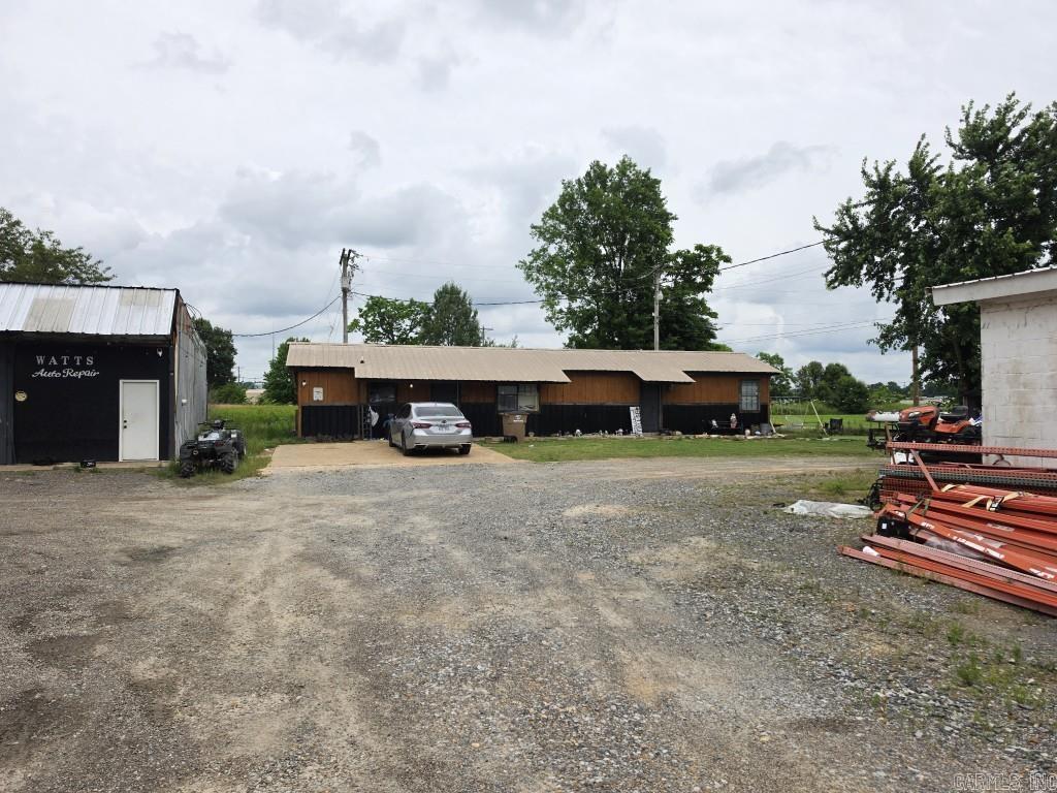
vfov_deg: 58.9
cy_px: 396
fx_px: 702
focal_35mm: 23
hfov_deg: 73.9
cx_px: 528
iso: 64
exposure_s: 1/6147
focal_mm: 6.5
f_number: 1.4
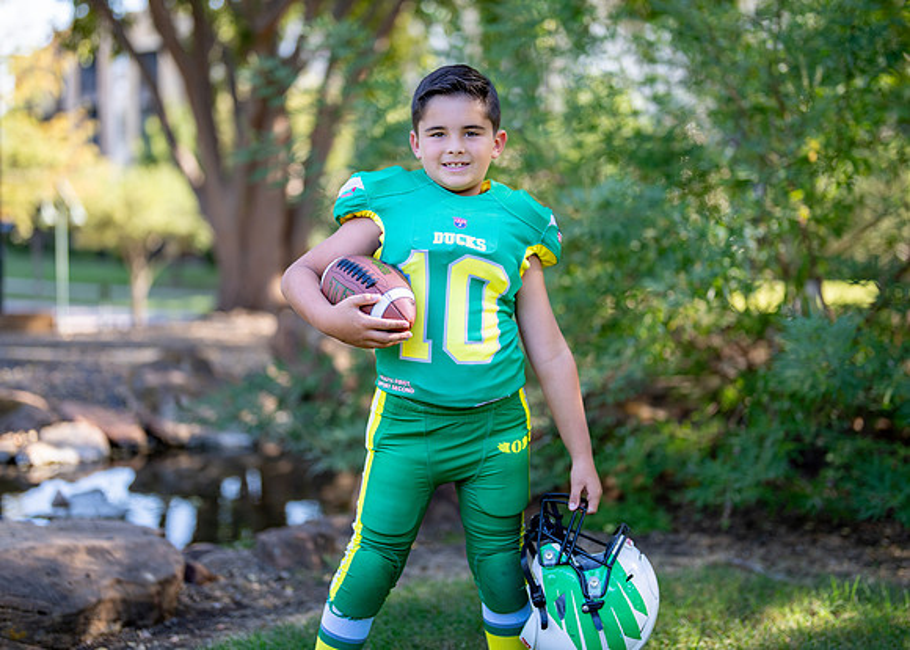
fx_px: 1502
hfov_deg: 33.7
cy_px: 291
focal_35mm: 58
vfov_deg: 24.4
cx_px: 469
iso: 100
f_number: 1.2
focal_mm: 50
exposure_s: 1/1000
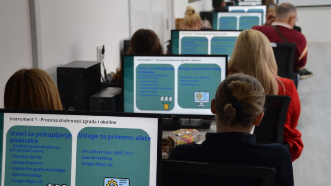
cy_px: 82
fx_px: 641
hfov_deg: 29.0
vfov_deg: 16.5
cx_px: 155
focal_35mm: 73
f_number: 4.8
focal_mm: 42
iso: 400
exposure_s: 1/40
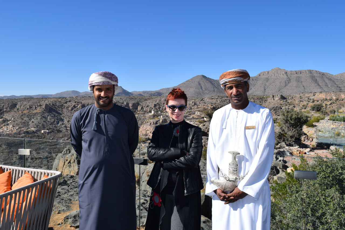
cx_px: 172
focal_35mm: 30
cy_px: 115
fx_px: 287
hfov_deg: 61.9
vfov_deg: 43.6
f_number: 13
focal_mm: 20
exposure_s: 1/200
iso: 100
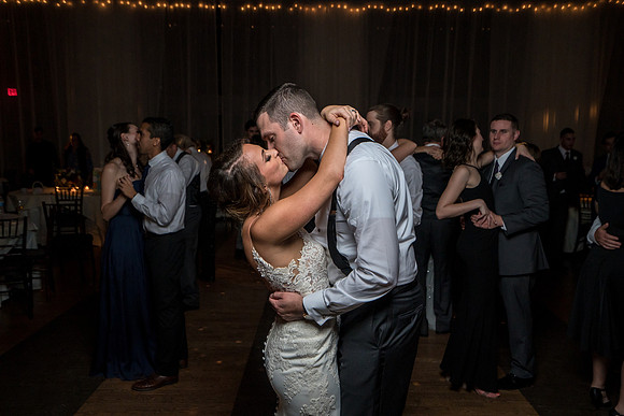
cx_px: 312
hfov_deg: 54.4
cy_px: 208
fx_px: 607
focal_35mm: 35
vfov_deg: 37.9
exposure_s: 1/200
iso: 2000
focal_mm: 35
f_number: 4
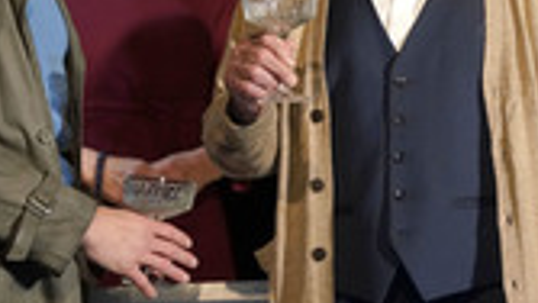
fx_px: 5322
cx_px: 514
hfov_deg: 5.8
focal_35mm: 373
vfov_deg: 3.3
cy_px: 13
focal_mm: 132
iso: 3200
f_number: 5.6
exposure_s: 1/320
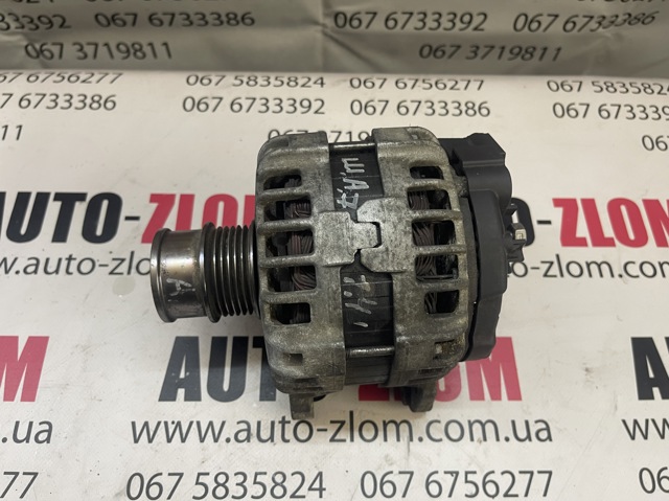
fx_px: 483
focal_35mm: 25
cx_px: 334
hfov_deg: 69.4
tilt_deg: -64.2
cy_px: 250
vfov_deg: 54.8
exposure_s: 1/50
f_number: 1.6
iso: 125
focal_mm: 5.1
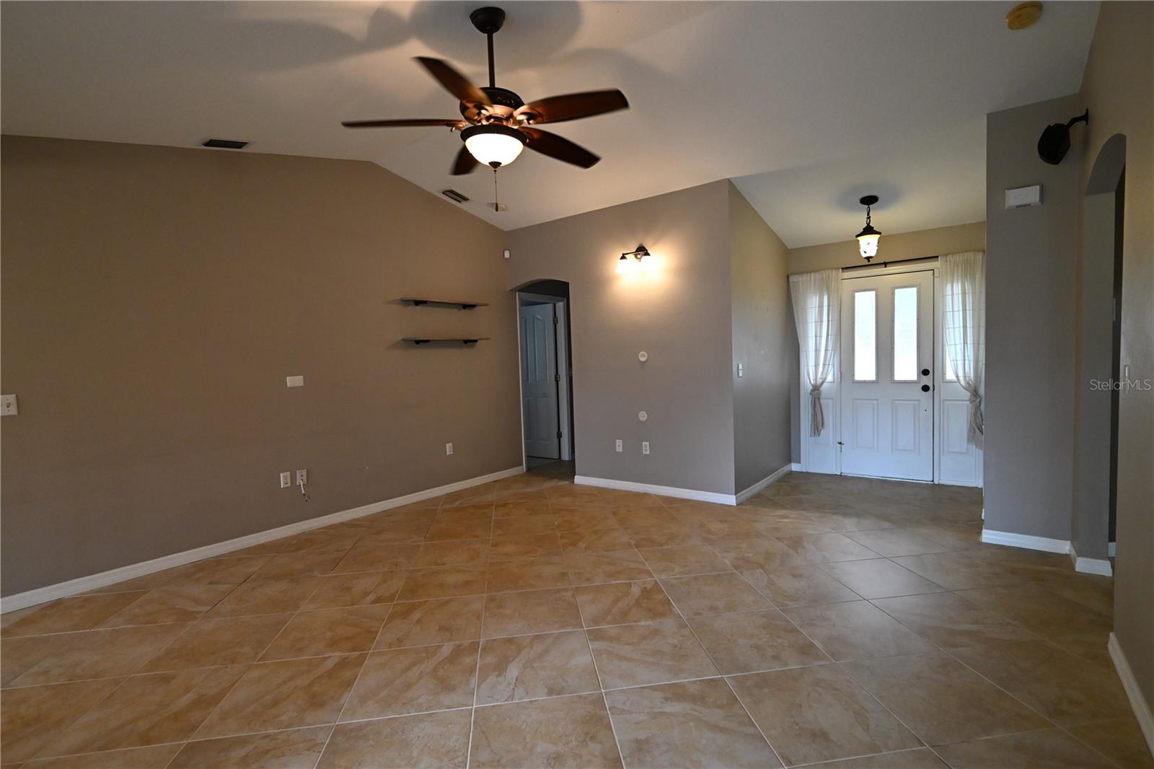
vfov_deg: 72.0
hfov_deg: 95.0
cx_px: 577
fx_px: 529
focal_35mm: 16
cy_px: 384
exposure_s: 1/125
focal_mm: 16.5
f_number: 4
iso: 3200
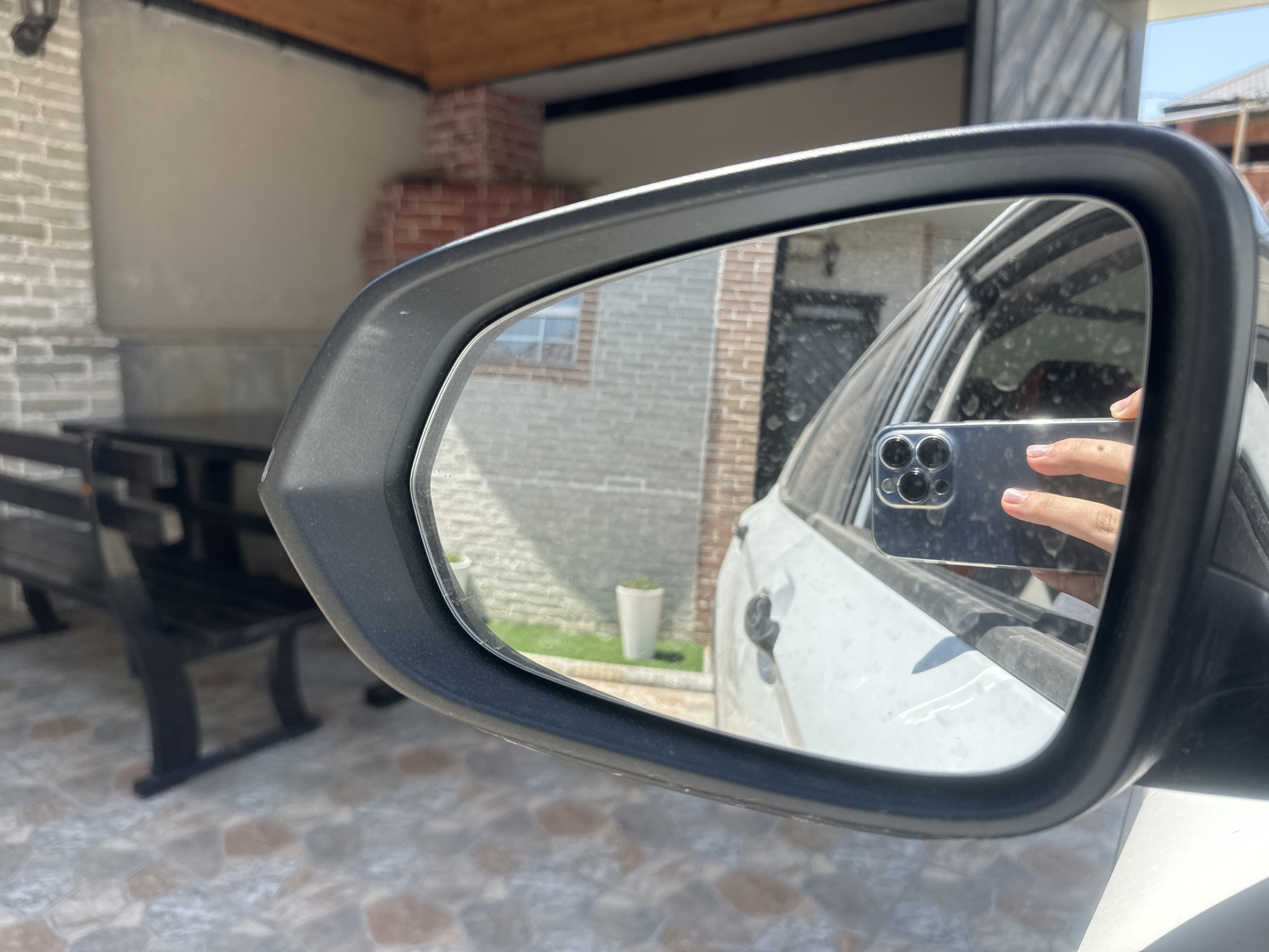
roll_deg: -0.5
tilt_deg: -8.1
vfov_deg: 56.8
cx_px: 634
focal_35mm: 24
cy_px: 476
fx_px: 880
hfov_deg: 71.6
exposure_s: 1/1664
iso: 80
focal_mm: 6.86
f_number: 1.78
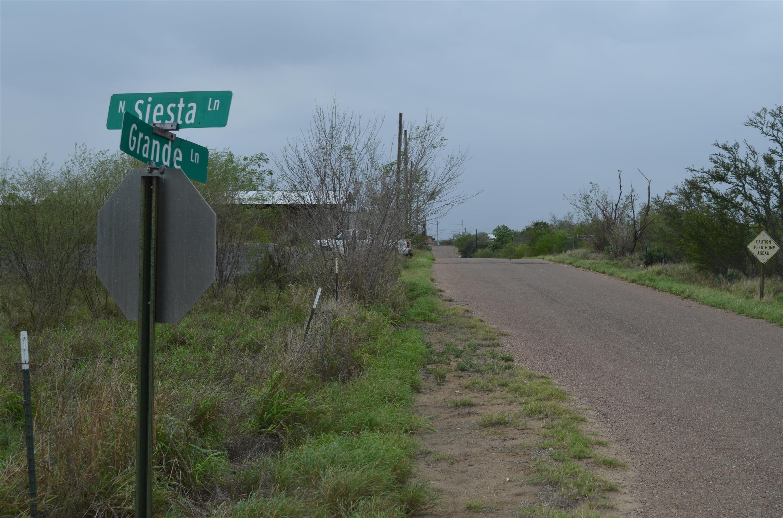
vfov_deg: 24.9
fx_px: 1172
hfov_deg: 36.9
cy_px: 259
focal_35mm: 54
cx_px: 392
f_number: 7.1
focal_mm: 36
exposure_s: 1/200
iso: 200
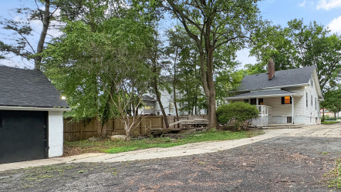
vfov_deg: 49.1
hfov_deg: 74.5
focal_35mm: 23
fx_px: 208
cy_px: 120
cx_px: 244
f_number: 2.2
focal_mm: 2.22
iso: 320
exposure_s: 1/60
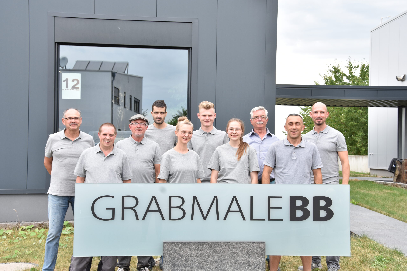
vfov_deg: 21.6
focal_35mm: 63
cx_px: 204
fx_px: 712
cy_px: 136
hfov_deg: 31.9
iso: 400
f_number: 8
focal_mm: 42
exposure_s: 1/125
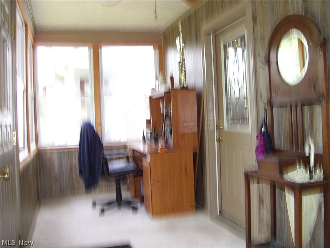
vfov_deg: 39.7
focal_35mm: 36
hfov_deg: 51.4
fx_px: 343
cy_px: 124
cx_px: 165
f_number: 2.7
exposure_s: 1/60
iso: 80
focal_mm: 6
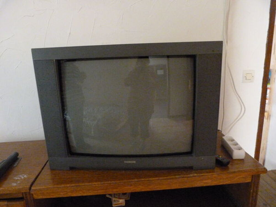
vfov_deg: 54.9
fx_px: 199
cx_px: 138
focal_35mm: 25
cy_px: 104
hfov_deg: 69.4
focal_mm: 4.5
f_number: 2.8
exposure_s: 1/15
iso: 1250
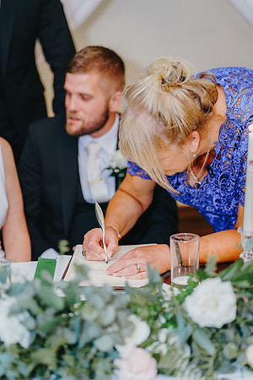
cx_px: 126
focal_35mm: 85
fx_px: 896
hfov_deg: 16.1
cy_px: 190
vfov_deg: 23.9
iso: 1250
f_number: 2.2
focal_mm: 85
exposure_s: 1/200
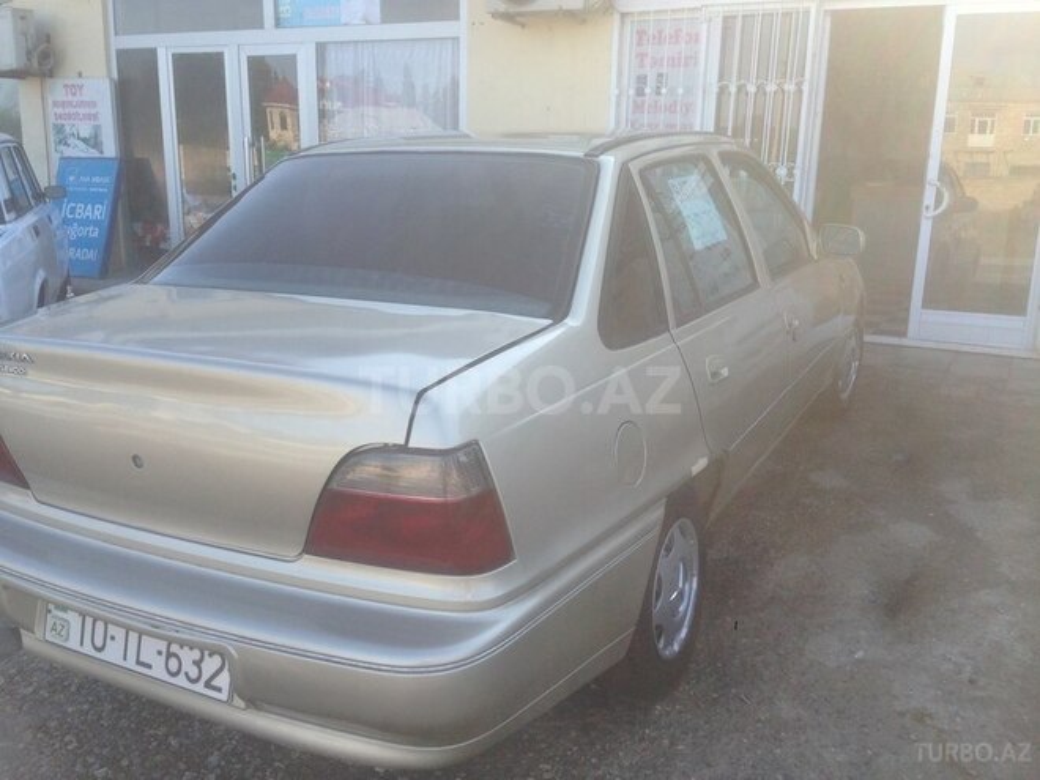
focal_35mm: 33
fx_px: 991
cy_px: 390
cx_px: 520
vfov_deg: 42.9
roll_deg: -1.0
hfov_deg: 55.4
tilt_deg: -13.7
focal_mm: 4.12
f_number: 2.4
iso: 50
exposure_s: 1/536
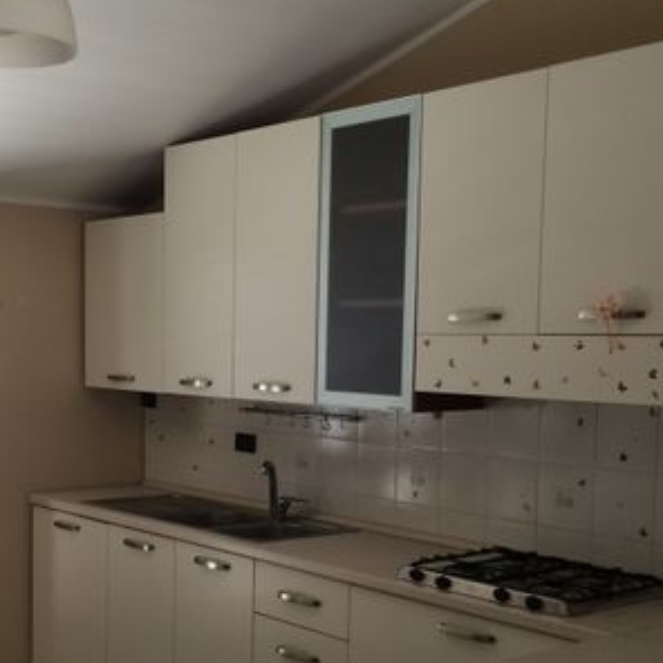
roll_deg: -0.4
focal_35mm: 52
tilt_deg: -6.7
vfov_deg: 32.5
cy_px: 446
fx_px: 1127
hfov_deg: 32.6
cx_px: 242
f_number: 2.2
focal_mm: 4.15
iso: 40
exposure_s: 1/33
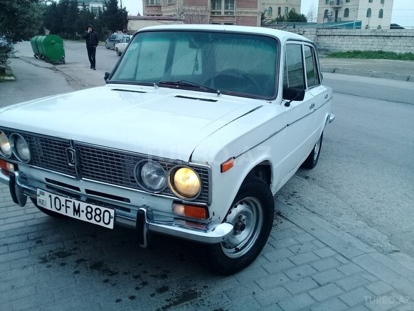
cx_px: 207
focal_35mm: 31
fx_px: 371
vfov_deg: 45.4
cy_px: 156
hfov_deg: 58.4
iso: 64
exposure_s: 1/534
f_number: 2.2
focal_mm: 3.3
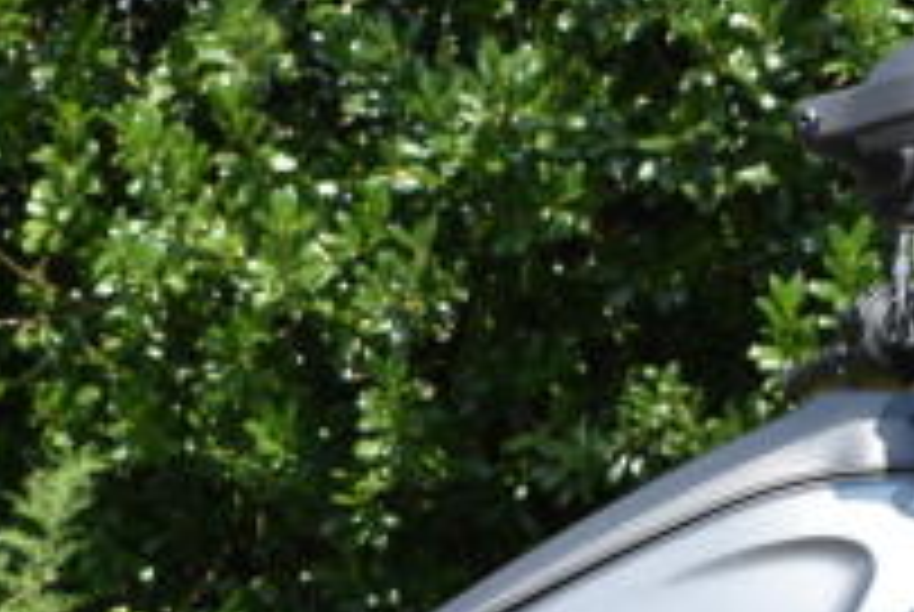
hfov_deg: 11.6
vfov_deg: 7.7
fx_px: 4500
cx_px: 567
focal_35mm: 177
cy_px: 817
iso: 140
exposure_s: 1/250
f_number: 8
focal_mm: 30
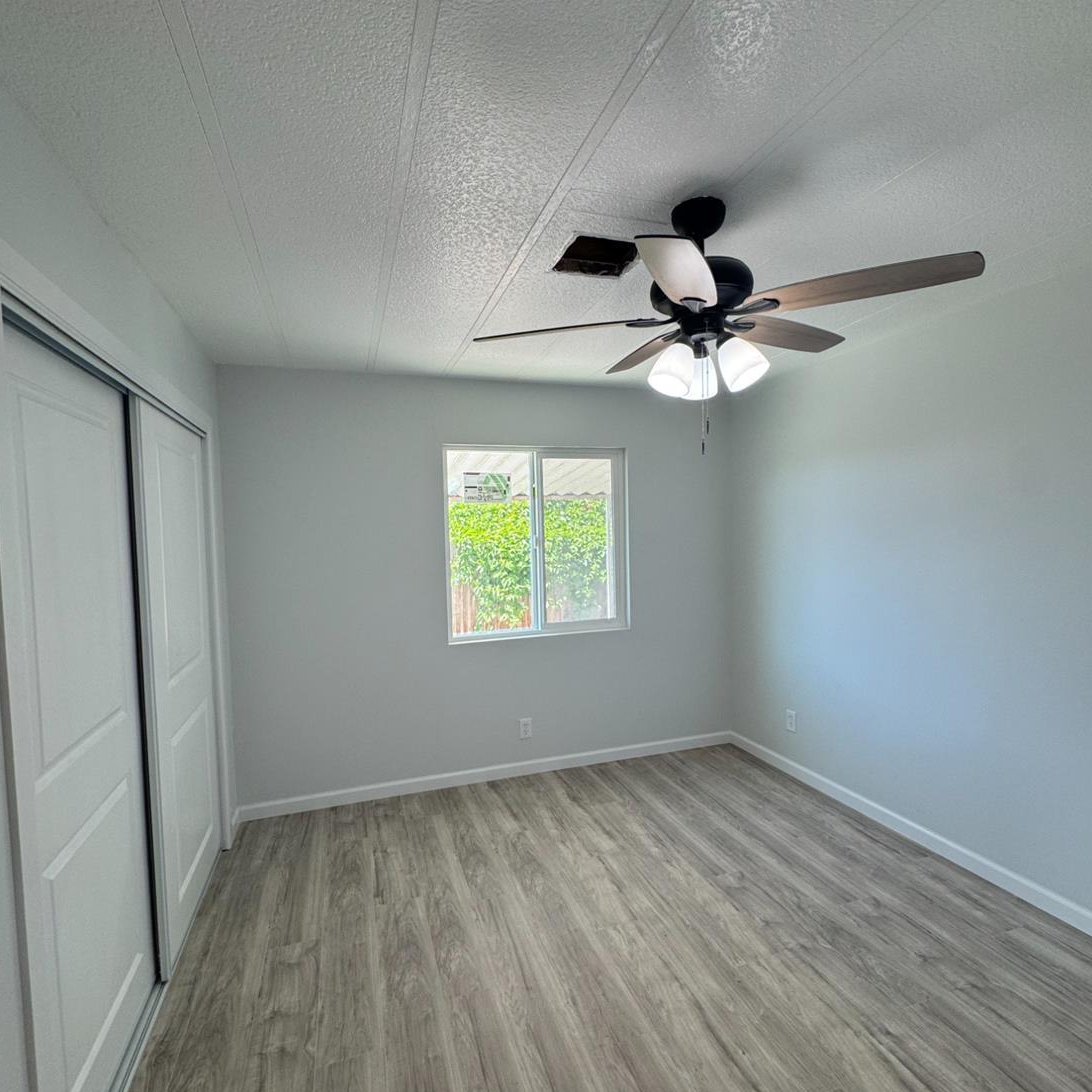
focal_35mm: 17
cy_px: 558
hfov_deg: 84.0
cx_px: 550
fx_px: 607
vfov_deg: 84.0
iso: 80
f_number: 2.2
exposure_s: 1/120
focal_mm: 2.22
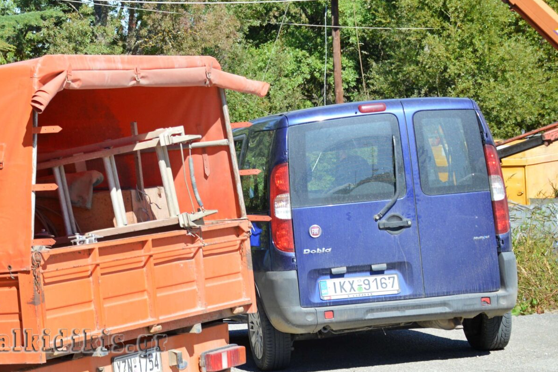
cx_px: -20
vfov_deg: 10.6
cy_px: 157
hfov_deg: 15.6
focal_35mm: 129
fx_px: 1999
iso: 100
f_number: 7.1
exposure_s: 1/200
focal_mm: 40
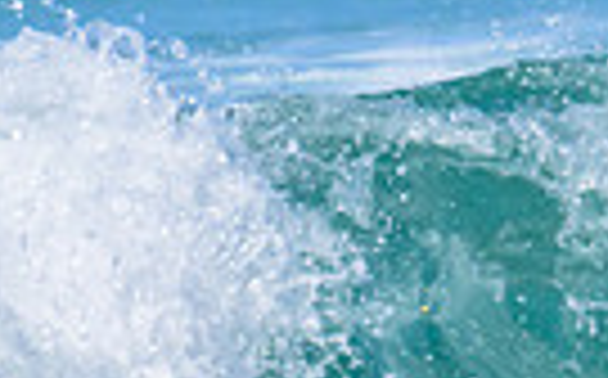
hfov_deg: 0.4
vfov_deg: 0.3
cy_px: 291
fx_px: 78824
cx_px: 1123
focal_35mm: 4763
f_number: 16
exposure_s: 1/2000
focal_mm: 800
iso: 1800
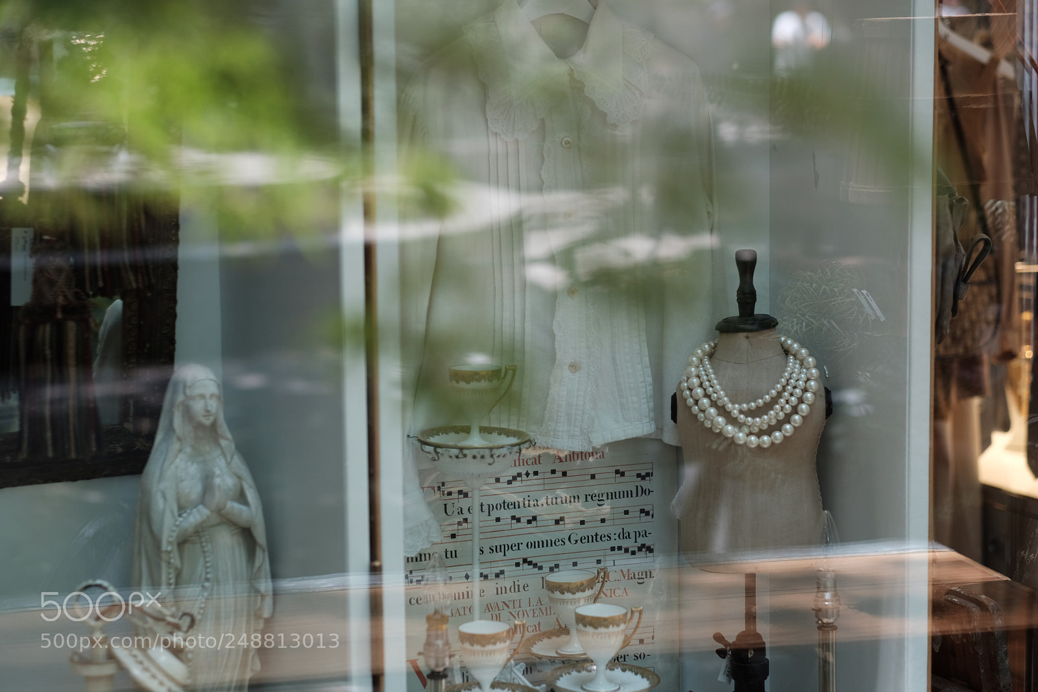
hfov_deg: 24.2
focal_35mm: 84
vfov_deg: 16.3
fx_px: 2421
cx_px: 519
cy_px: 346
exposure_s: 1/340
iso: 200
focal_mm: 56
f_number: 2
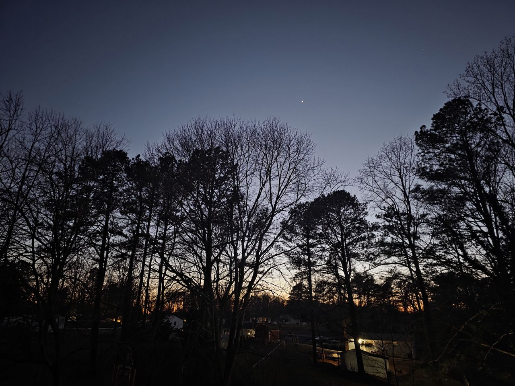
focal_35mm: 23
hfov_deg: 73.9
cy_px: 193
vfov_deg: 58.9
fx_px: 342
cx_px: 258
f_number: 1.7
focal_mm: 6.3
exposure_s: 1/5.29
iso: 800
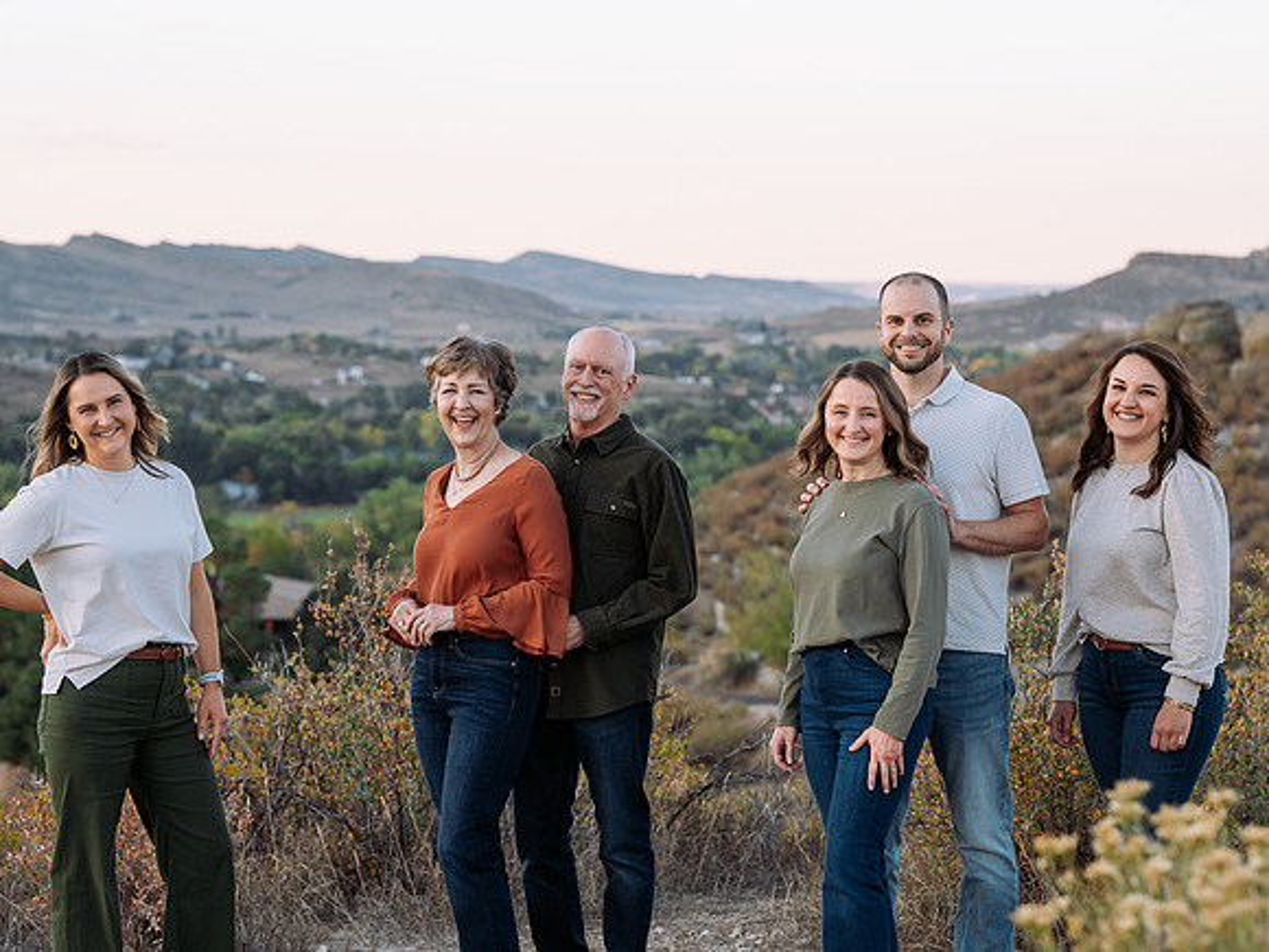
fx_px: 4047
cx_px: 634
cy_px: 476
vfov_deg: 13.4
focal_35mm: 110
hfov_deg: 17.8
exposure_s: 1/160
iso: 500
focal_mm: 102
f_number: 5.6
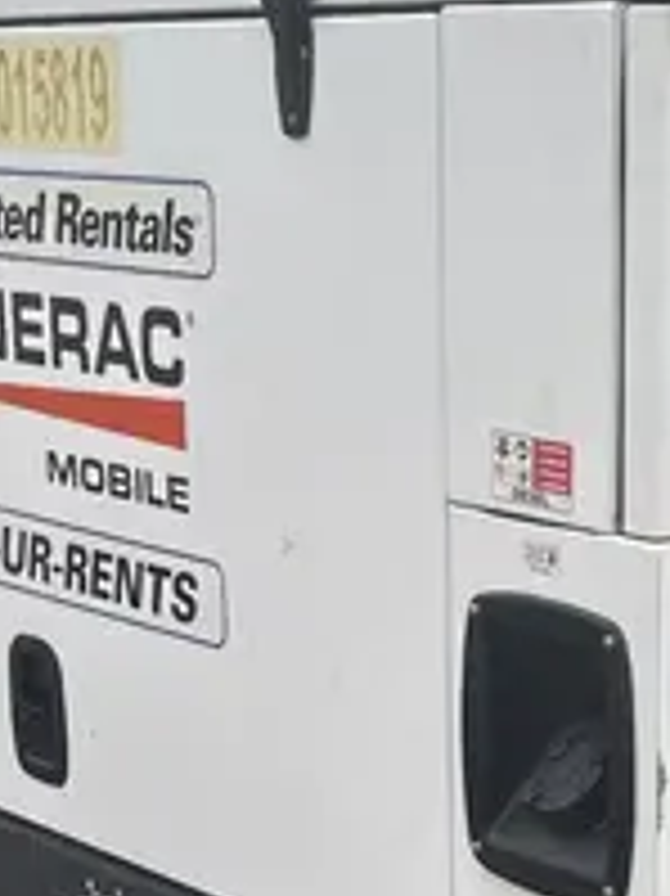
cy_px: 772
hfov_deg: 15.3
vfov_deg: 20.1
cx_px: 544
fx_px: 2480
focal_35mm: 96
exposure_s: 1/3937
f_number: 1.6
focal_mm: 5.96
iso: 50
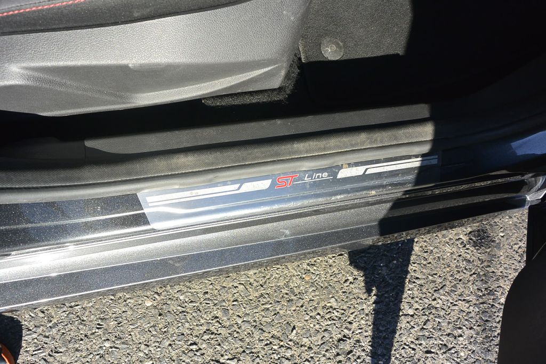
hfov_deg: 67.4
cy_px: 182
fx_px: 410
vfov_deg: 47.9
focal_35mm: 27
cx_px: 273
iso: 160
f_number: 4.5
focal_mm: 10
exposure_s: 1/500
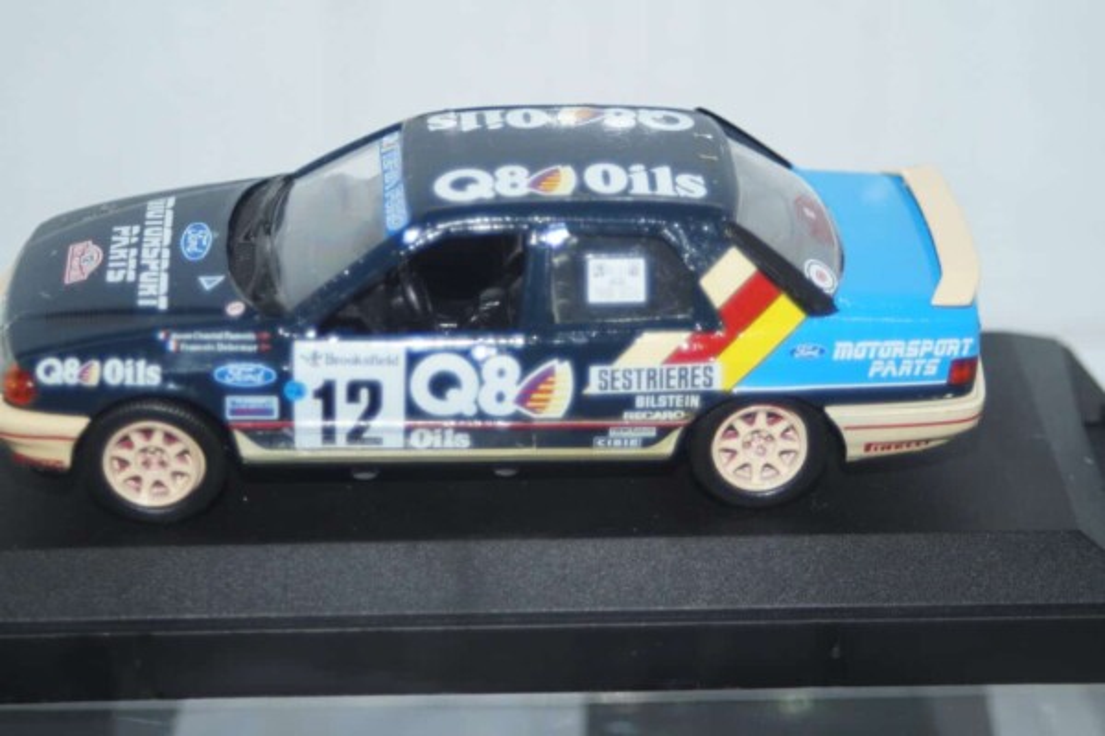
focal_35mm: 105
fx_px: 3223
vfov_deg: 13.0
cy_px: 368
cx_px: 552
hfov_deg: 19.5
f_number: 5.6
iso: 320
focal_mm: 70
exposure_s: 1/100
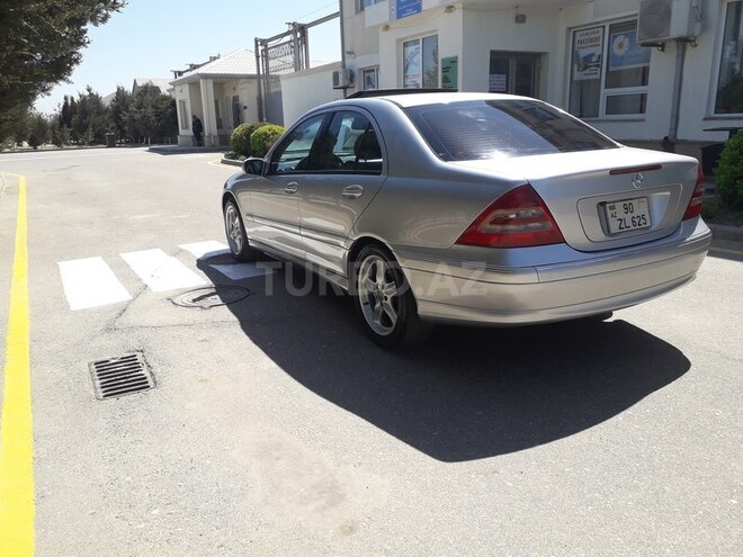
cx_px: 372
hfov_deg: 65.3
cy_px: 278
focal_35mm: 27
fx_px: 580
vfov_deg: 51.4
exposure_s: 1/1289
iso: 40
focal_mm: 3.6
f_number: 1.9
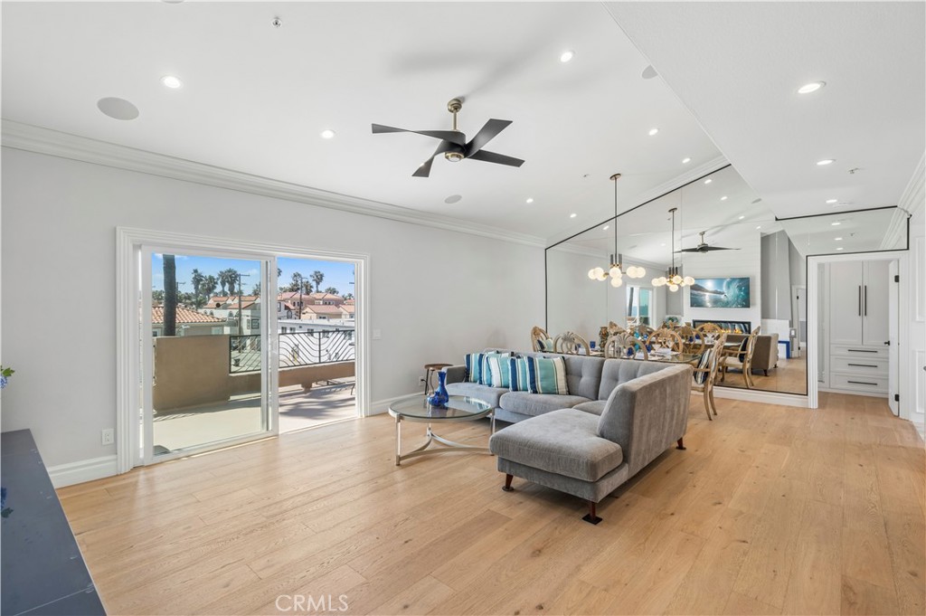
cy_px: 308
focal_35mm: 16
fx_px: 411
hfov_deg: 96.8
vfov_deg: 73.7
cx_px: 463
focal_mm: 16
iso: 125
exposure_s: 1/40
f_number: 9
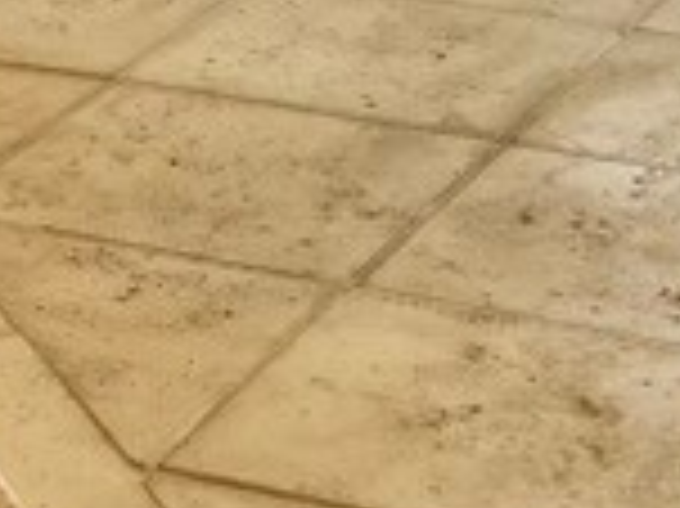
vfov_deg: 8.3
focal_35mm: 176
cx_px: 167
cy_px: -225
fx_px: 3455
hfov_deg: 11.2
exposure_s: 1/658
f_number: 1.5
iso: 50
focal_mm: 5.7
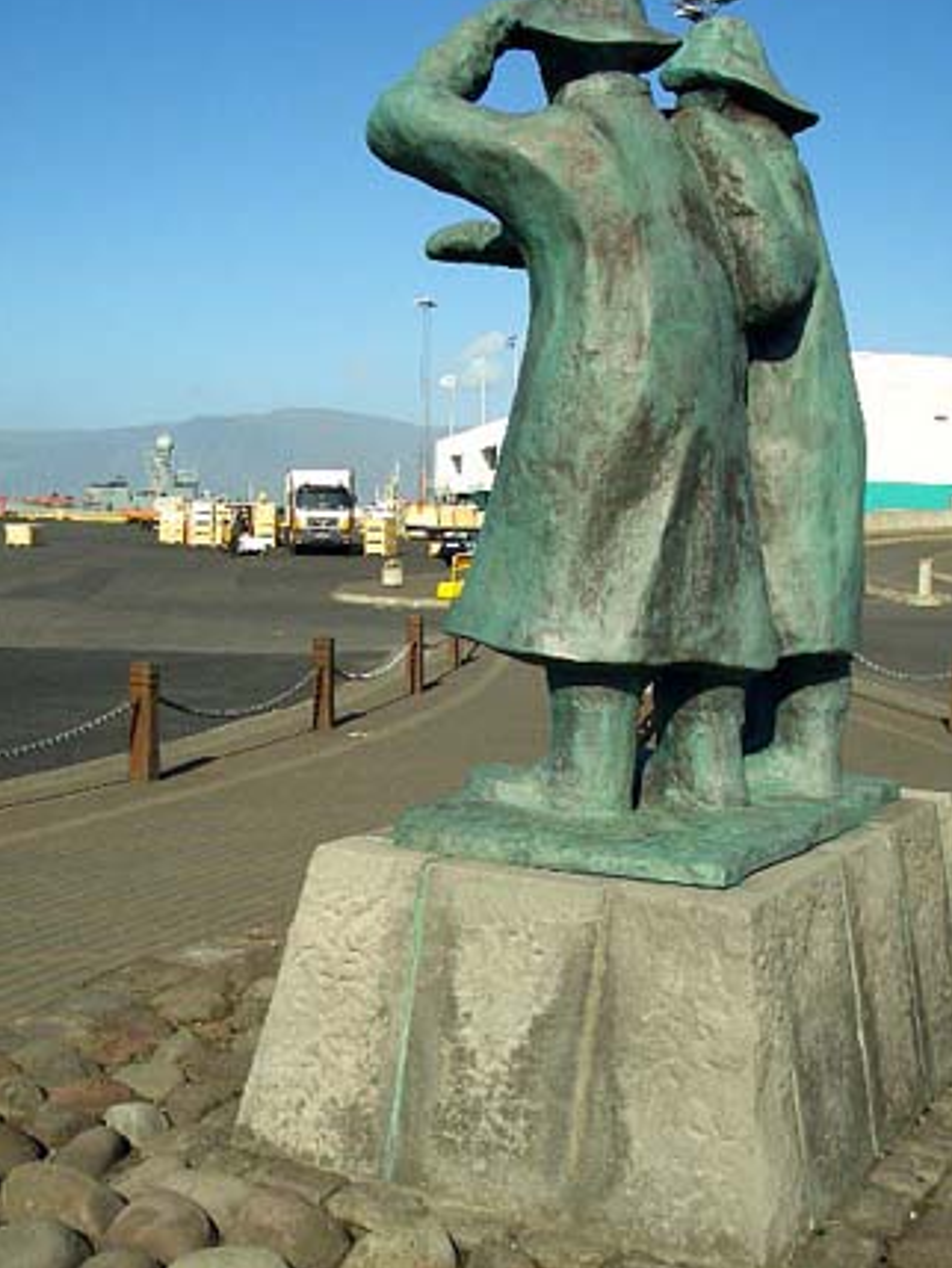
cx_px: 488
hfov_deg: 33.6
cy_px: 618
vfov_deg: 43.8
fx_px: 1576
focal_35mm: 43
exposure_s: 1/1000
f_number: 4.6
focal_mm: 6.8
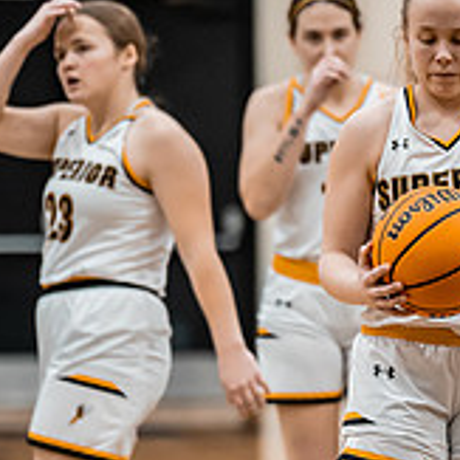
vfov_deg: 3.5
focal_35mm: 506
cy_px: 299
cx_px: 520
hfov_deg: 3.5
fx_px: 7607
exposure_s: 1/640
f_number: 2.8
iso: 2000
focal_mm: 150
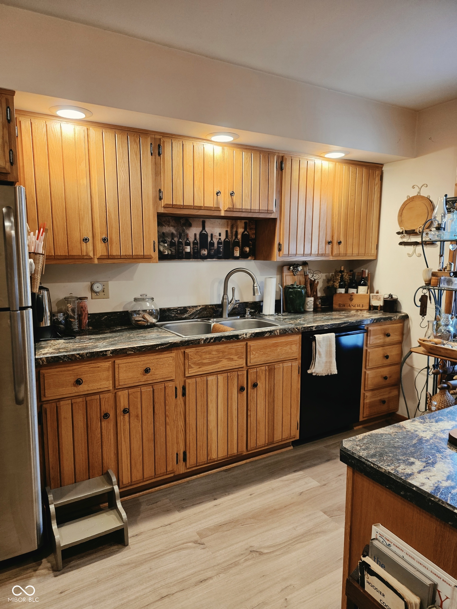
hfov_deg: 58.9
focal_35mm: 23
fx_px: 405
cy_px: 304
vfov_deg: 73.9
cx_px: 228
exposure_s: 1/120
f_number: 1.7
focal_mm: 6.3
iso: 250
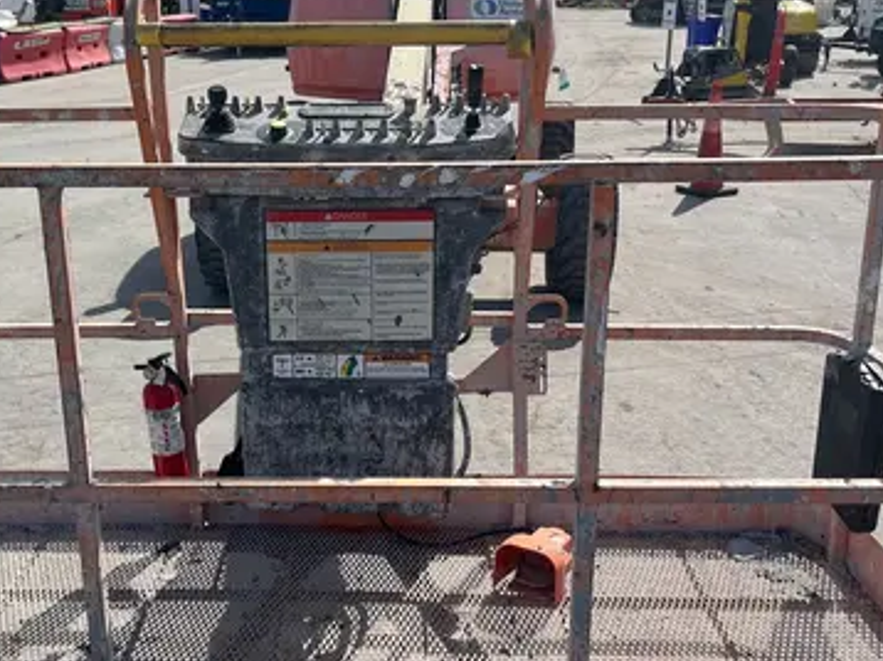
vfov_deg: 35.9
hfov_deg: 46.5
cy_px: 342
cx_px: 345
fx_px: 1020
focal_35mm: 40
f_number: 1.6
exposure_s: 1/3521
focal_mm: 5.1
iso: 50
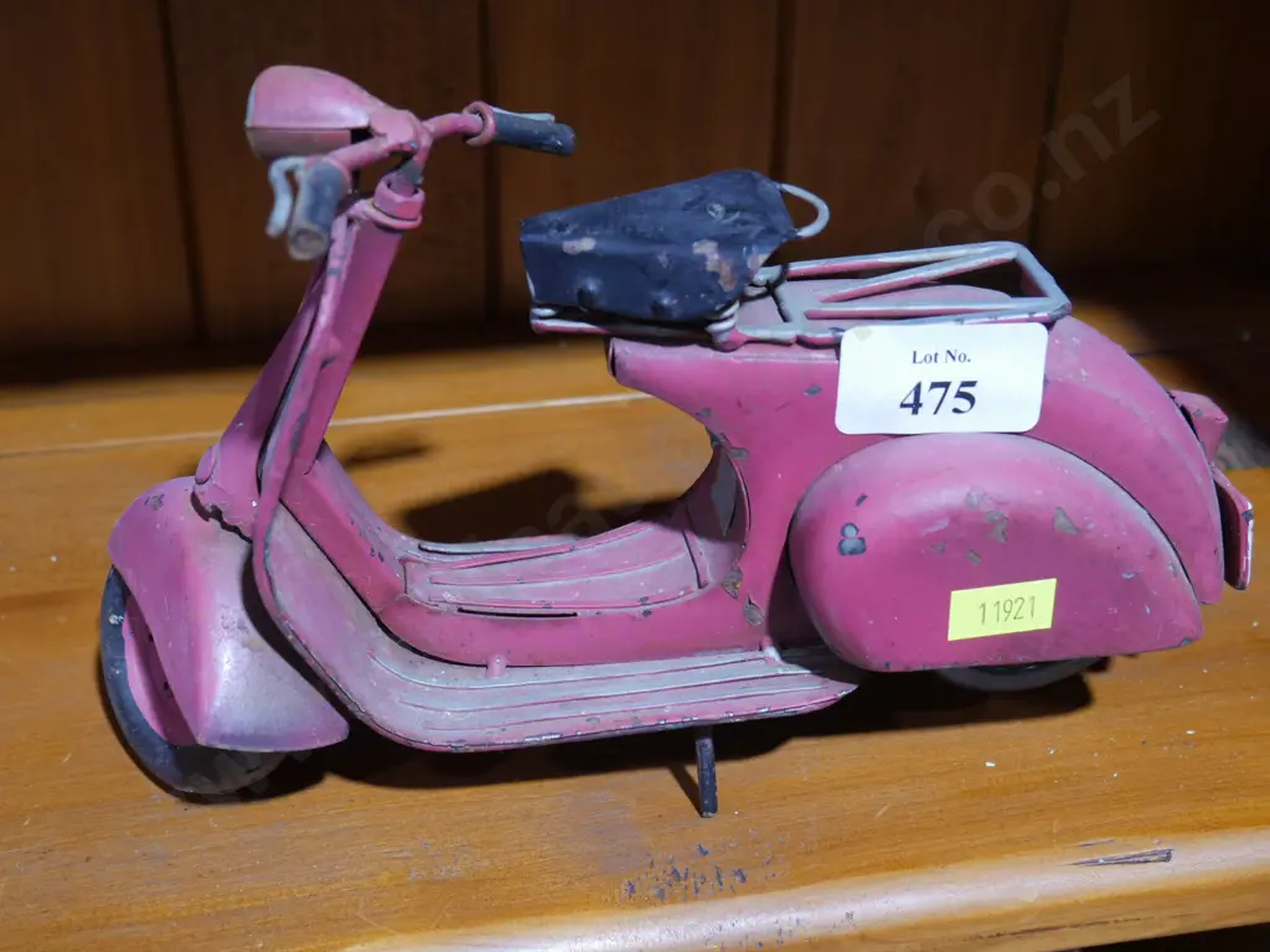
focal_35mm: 50
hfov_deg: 38.2
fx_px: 1834
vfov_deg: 29.1
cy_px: 476
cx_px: 635
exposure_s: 1/60
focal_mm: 25
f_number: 5.3
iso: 1600
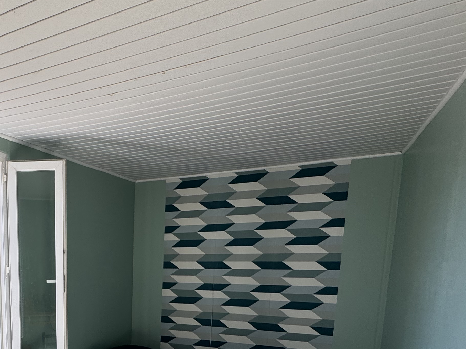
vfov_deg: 41.4
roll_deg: +1.0
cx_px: 53
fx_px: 417
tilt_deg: -8.8
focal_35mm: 31
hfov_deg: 52.0
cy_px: 322
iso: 40
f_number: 2.2
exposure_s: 1/176
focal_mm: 2.22
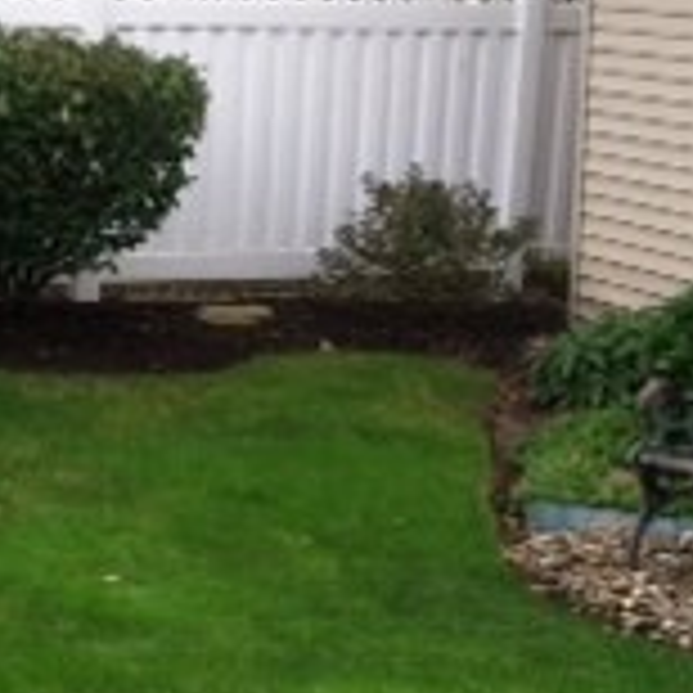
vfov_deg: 13.6
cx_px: 135
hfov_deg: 13.6
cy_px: 256
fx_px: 2899
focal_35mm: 128
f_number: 2.8
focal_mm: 3.85
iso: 100
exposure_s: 1/120
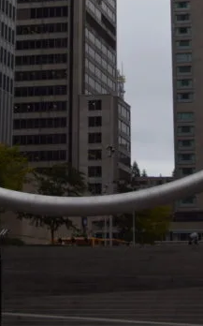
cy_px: -74
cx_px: 122
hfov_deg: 12.1
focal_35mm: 108
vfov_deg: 18.2
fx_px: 958
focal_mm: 24
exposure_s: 1/250
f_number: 8
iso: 400
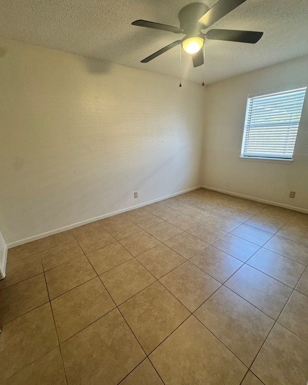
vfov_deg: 96.8
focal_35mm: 15
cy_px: 194
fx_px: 171
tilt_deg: -17.9
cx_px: 155
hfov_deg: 84.0
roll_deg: +2.0
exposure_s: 1/60
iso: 320
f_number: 2.2
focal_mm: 2.22
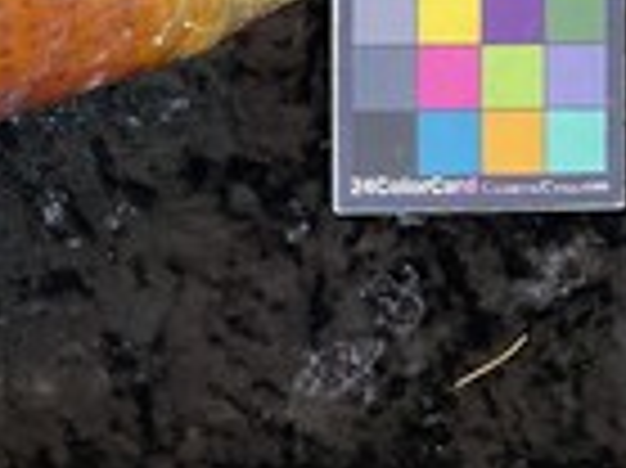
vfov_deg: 19.7
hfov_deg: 23.9
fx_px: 1319
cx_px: -158
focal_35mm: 73
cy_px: 34
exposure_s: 1/60
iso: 100
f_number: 1.8
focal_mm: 3
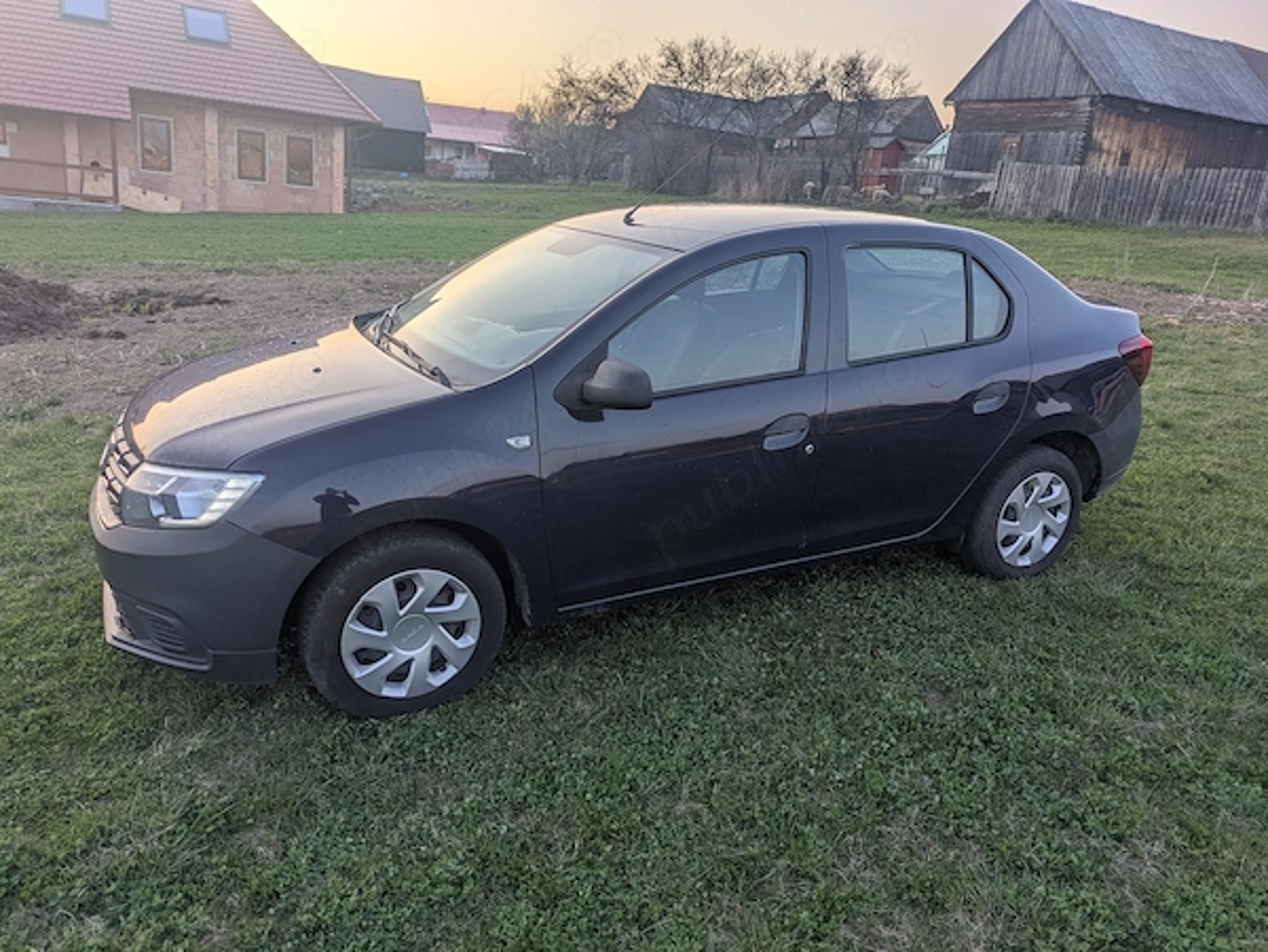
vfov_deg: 54.9
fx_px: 916
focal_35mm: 25
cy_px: 476
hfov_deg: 69.3
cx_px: 634
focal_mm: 5.43
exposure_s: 1/547
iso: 39
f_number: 1.89
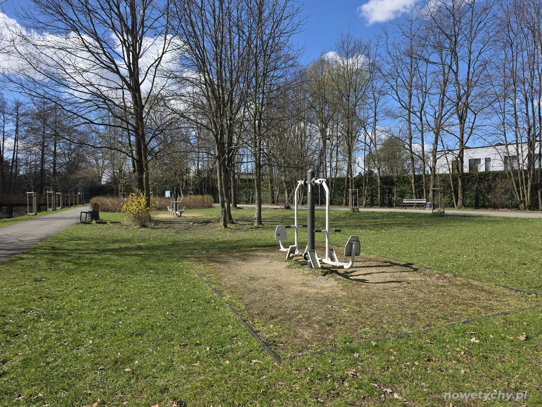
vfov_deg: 58.9
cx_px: 271
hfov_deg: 73.9
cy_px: 204
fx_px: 360
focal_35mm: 23
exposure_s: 1/4434
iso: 80
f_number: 1.7
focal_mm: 6.3
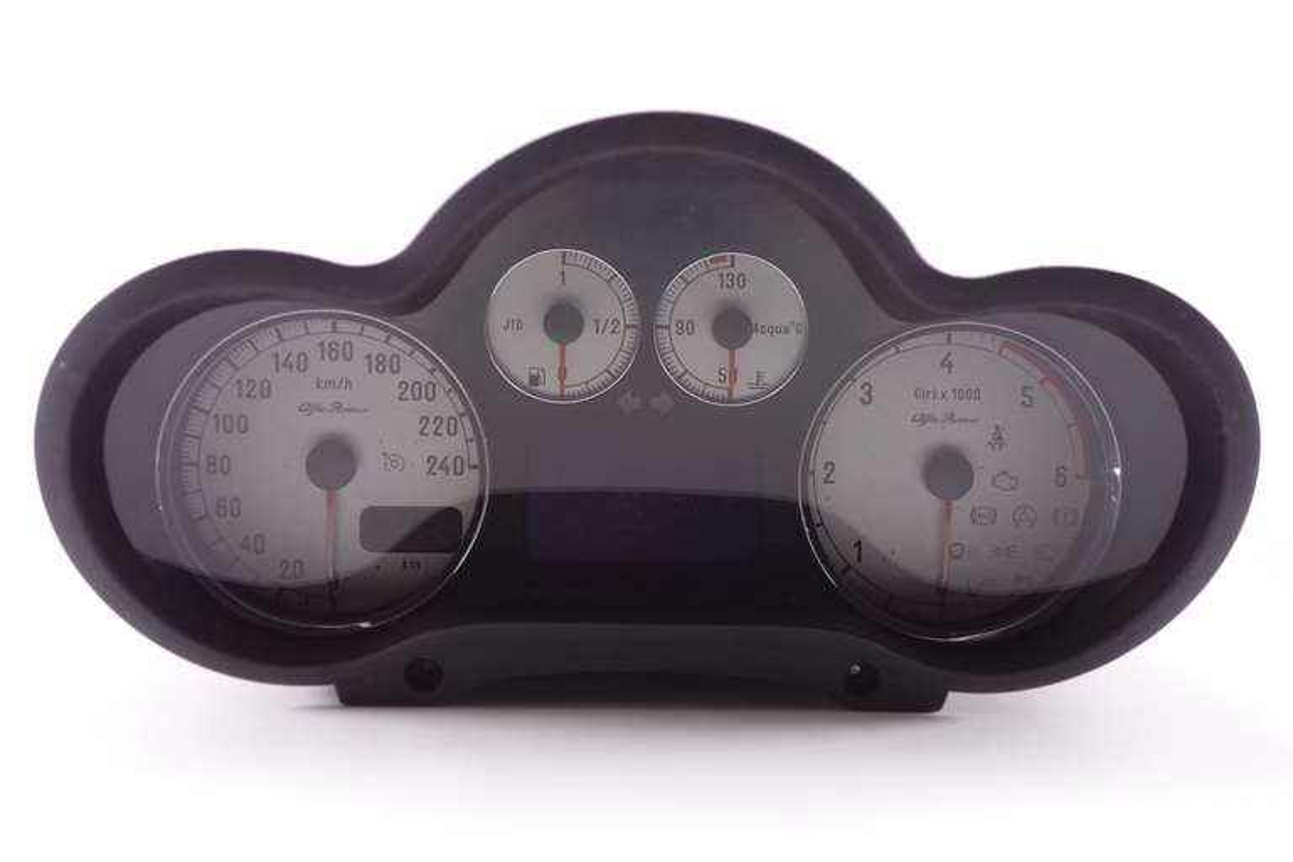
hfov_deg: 41.9
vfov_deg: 28.6
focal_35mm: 47
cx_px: 646
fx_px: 1688
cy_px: 431
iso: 400
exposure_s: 1/50
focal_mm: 17.6
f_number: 3.2
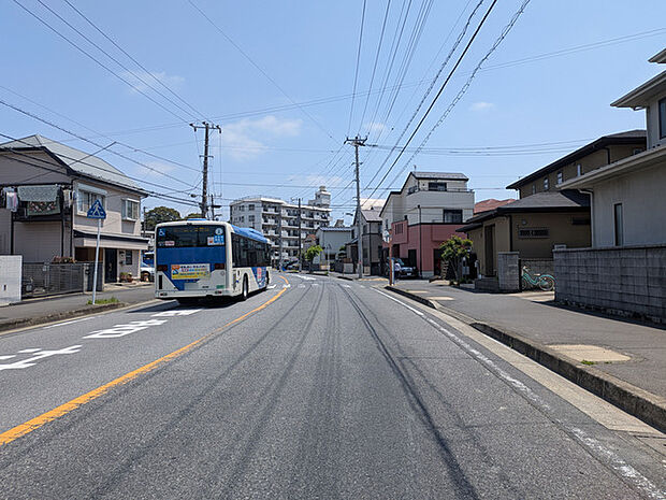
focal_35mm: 24
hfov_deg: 71.6
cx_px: 333
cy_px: 250
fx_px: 462
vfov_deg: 56.8
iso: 30
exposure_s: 1/1898
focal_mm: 4.53
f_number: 1.7
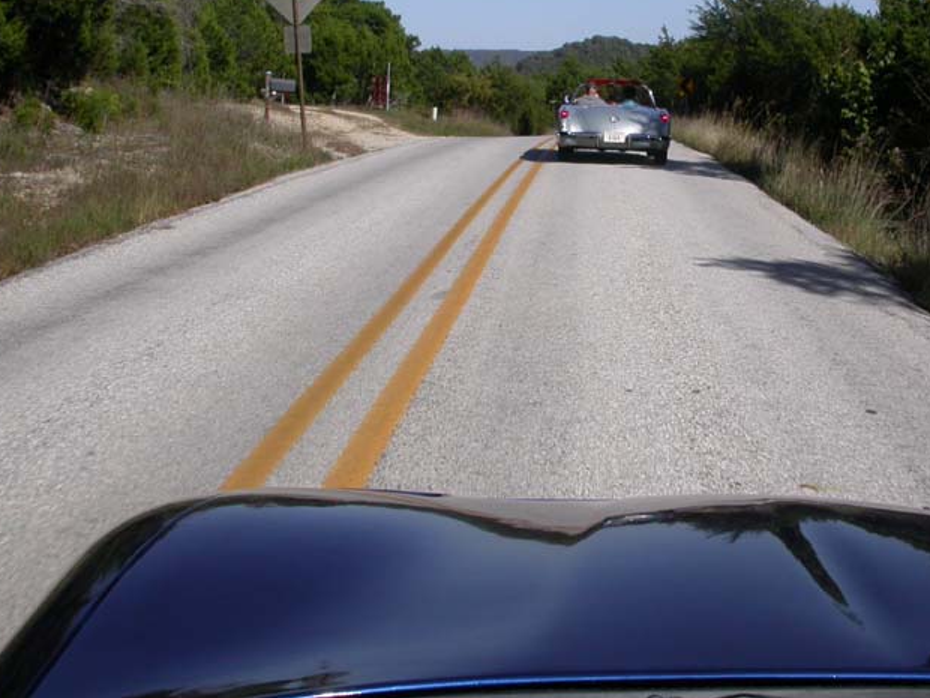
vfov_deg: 29.6
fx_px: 1316
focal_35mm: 49
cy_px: 261
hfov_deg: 38.7
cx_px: 578
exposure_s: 1/530
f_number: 7.5
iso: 100
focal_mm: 7.85
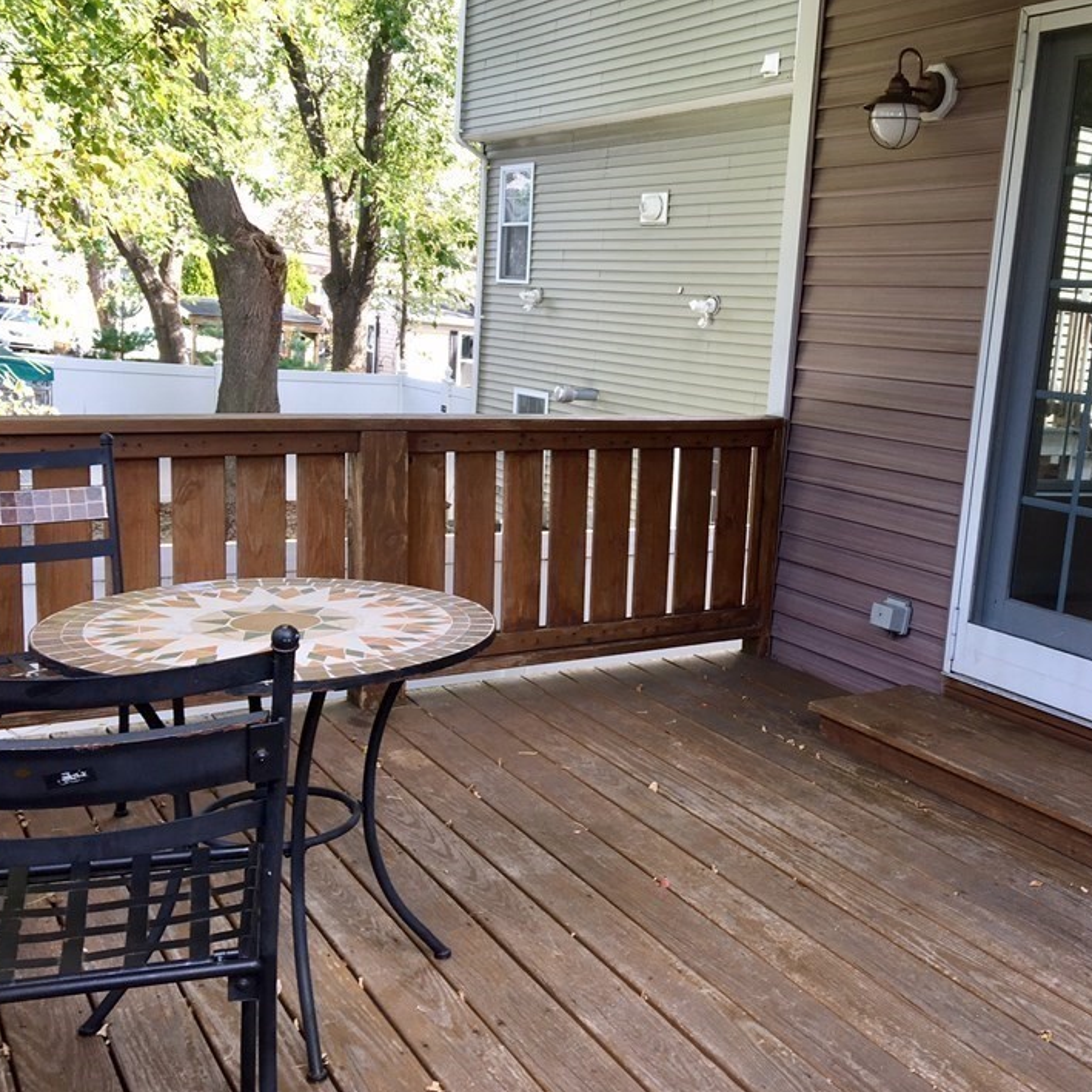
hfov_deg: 44.0
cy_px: 561
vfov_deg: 44.9
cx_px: 765
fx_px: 1321
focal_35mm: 37
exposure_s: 1/120
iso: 25
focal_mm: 4.15
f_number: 2.2
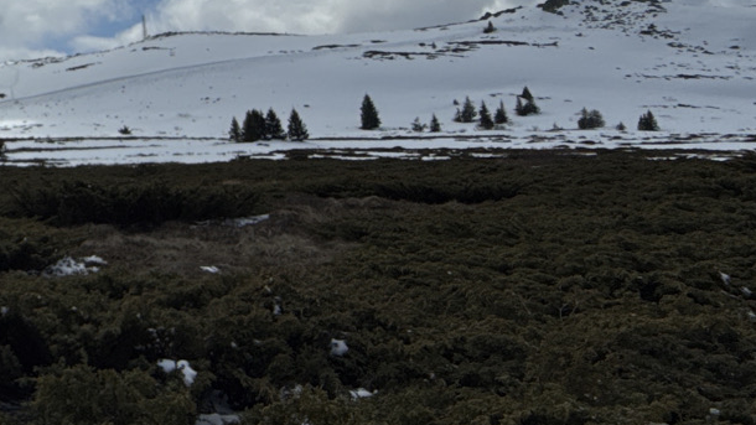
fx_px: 1002
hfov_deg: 34.3
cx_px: -121
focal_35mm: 50
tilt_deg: +11.9
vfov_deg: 22.9
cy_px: -5
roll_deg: +2.8
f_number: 2.2
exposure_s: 1/5155
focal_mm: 2.22
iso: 20
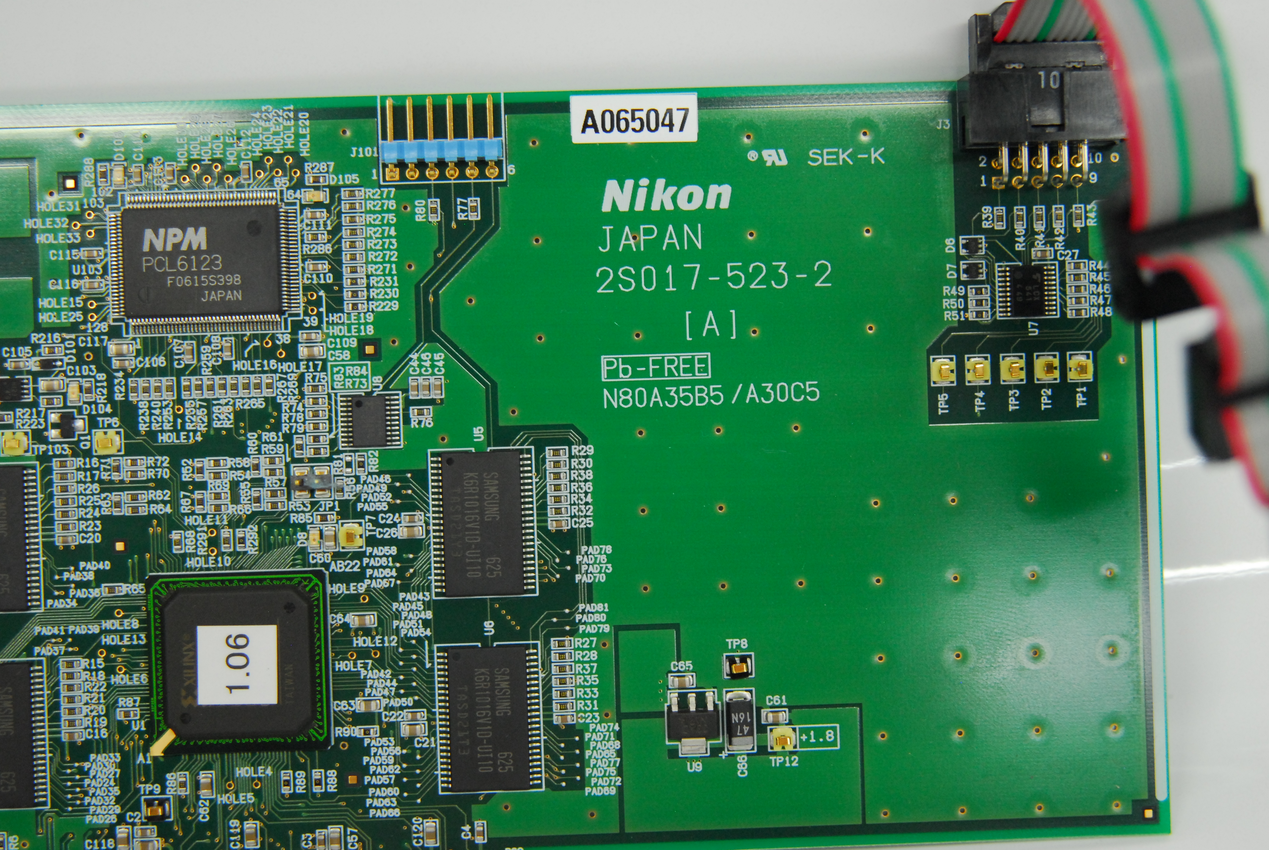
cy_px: 425
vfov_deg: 18.2
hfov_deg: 27.0
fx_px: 2647
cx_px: 634
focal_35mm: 75
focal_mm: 50
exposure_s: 1/125
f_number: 3.5
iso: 800
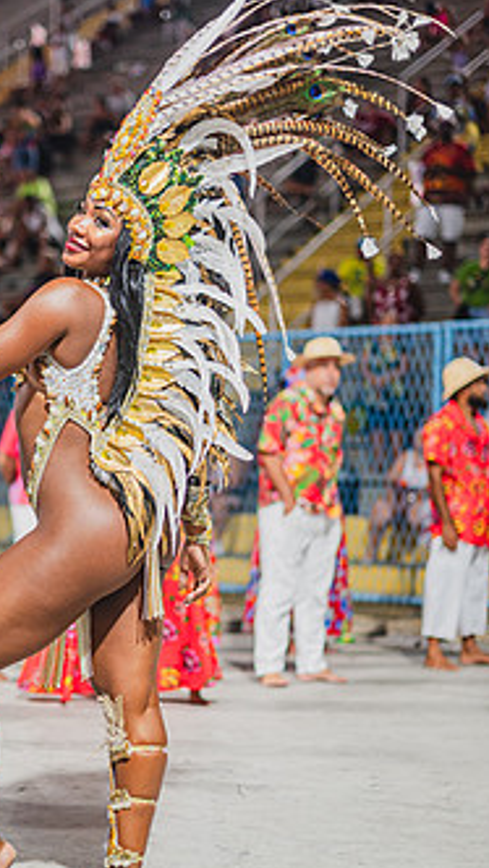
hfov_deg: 16.9
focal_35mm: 71
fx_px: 1635
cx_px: 102
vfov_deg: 29.7
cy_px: 429
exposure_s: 1/320
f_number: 1.8
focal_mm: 50
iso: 320
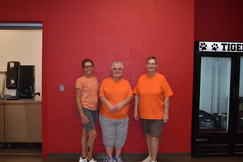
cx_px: 122
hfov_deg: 53.1
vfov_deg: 36.9
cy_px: 81
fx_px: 243
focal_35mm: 36
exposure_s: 1/160
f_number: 3.8
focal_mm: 24
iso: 800
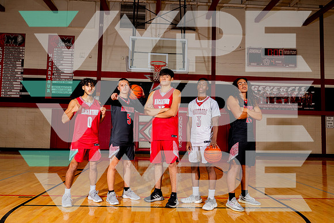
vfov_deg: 45.0
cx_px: 167
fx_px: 269
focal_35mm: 29
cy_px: 112
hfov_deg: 63.6
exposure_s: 1/250
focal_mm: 29
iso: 800
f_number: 8
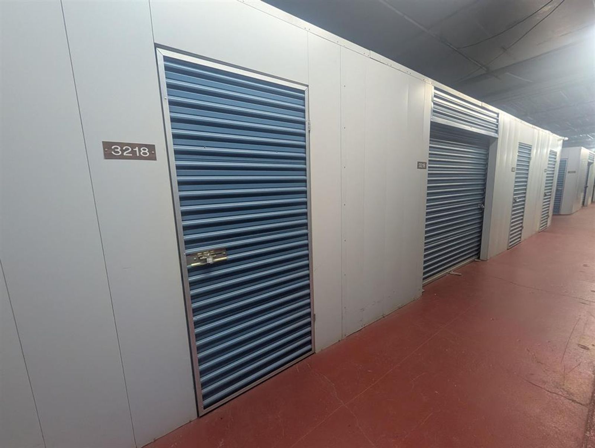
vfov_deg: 94.6
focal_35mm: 12
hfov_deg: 110.5
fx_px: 207
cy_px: 224
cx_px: 298
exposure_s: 1/40
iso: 239
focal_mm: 2.02
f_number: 1.7
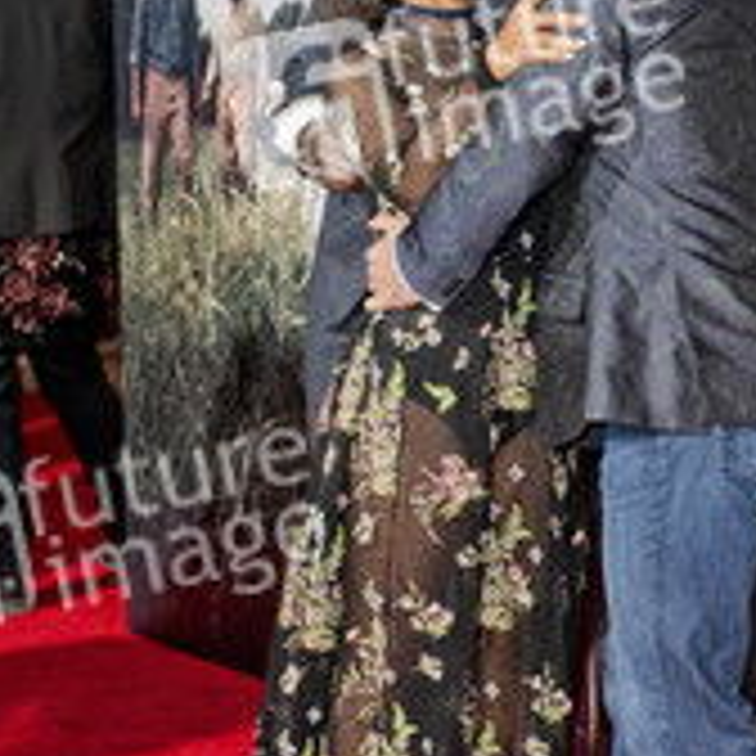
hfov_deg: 12.3
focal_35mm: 142
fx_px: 3509
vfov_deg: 12.3
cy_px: 310
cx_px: 587
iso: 800
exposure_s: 1/400
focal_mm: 70
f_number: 4.5
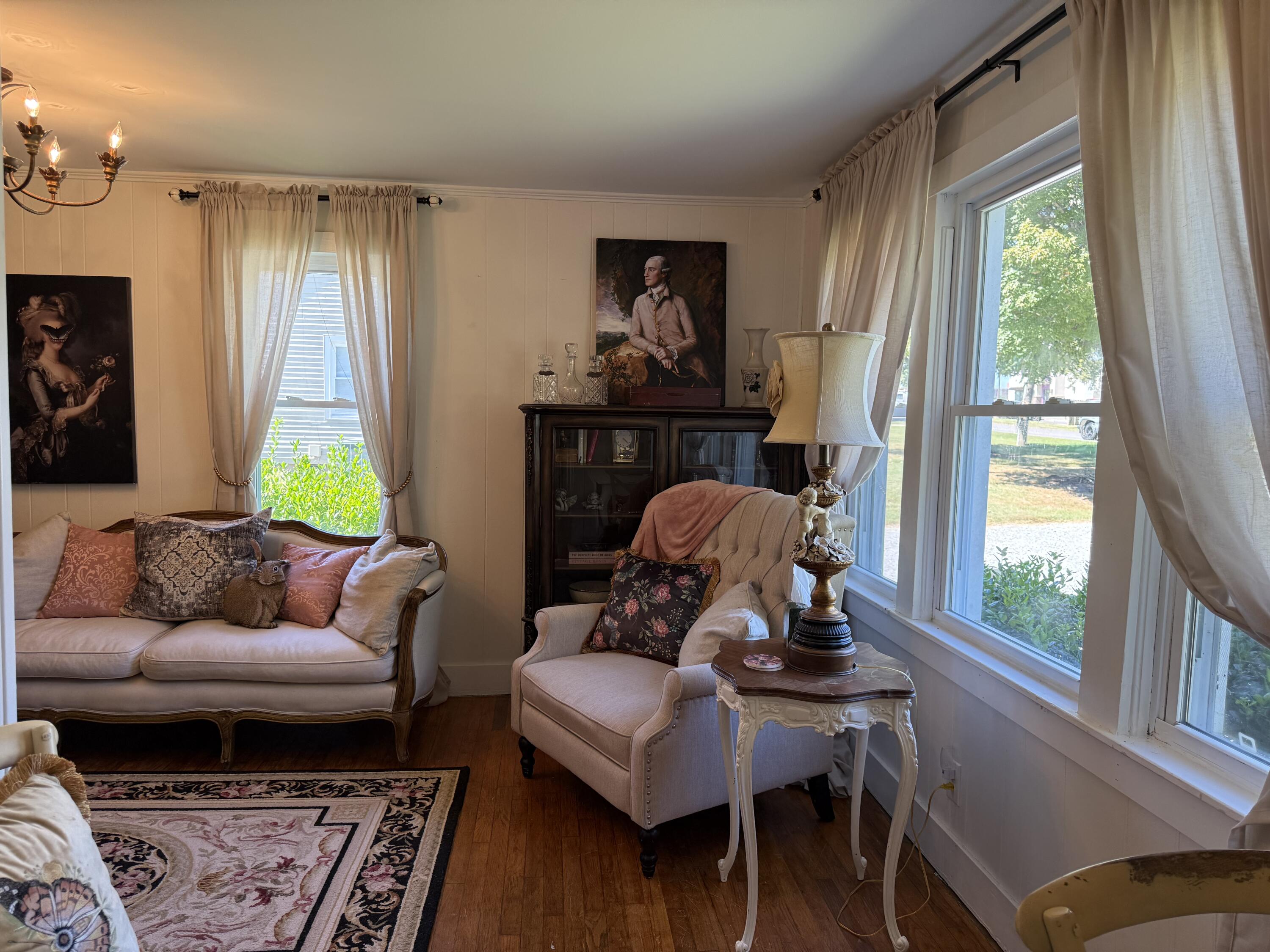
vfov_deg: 56.8
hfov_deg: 71.6
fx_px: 881
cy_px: 476
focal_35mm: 24
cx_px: 635
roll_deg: -1.2
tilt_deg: -3.2
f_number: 1.78
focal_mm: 6.76
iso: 200
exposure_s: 1/228
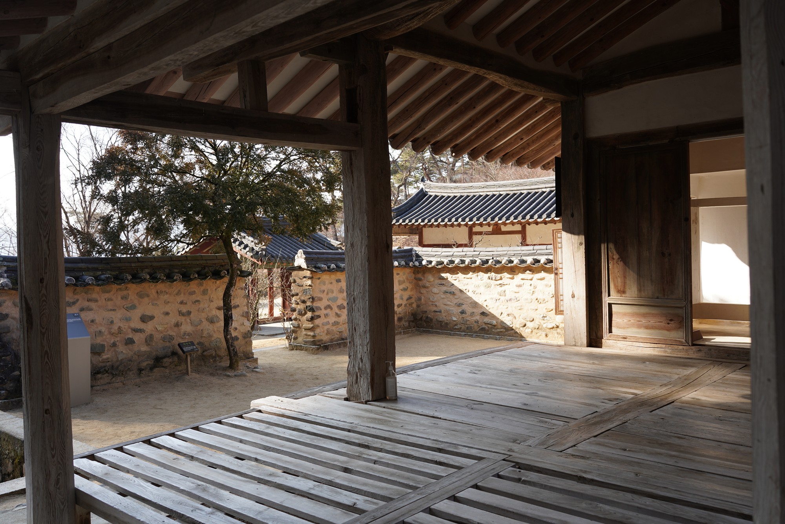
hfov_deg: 60.3
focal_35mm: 31
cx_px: 392
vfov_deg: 42.3
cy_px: 262
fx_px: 676
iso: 160
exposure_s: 1/100
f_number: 7.1
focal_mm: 31
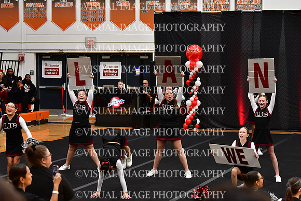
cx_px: 150
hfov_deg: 19.5
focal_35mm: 105
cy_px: 100
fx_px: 878
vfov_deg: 13.0
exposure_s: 1/800
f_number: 2.8
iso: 4000
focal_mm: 70
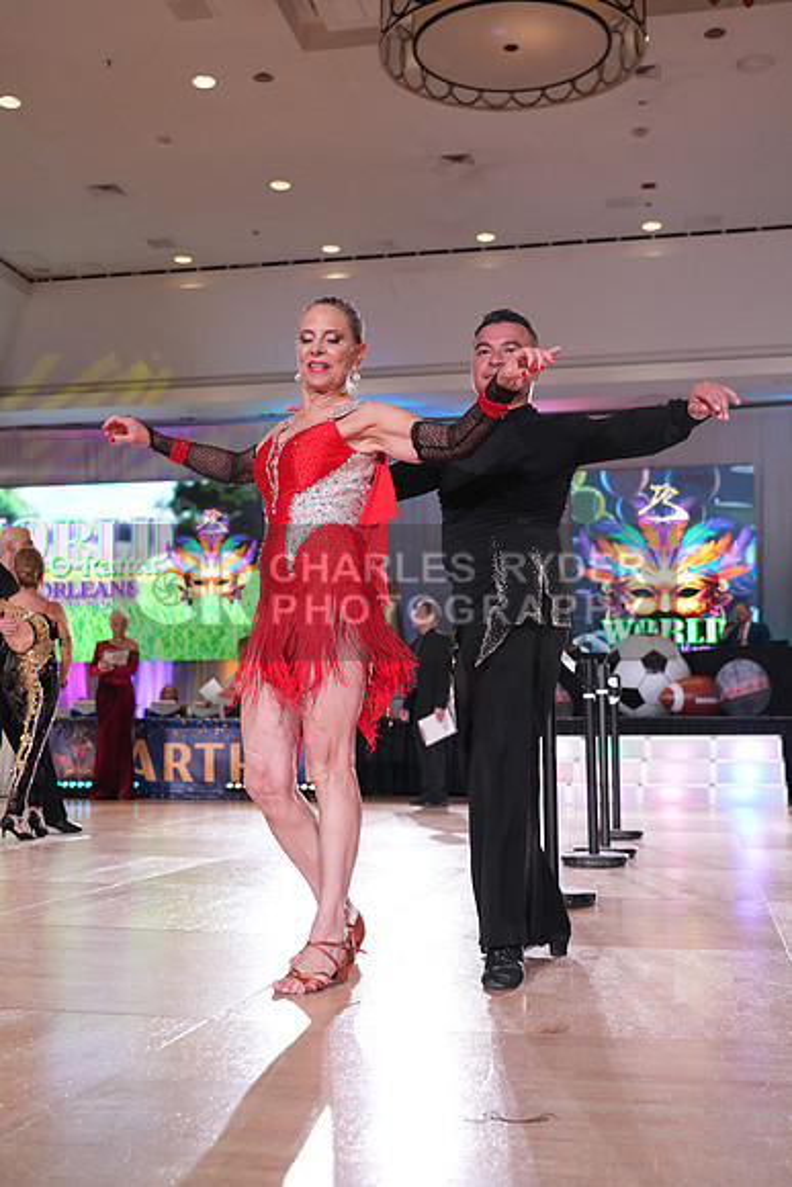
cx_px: 396
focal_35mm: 39
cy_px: 594
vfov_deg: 49.5
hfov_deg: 34.2
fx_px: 1286
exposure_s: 1/500
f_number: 4
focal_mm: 39
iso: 2500
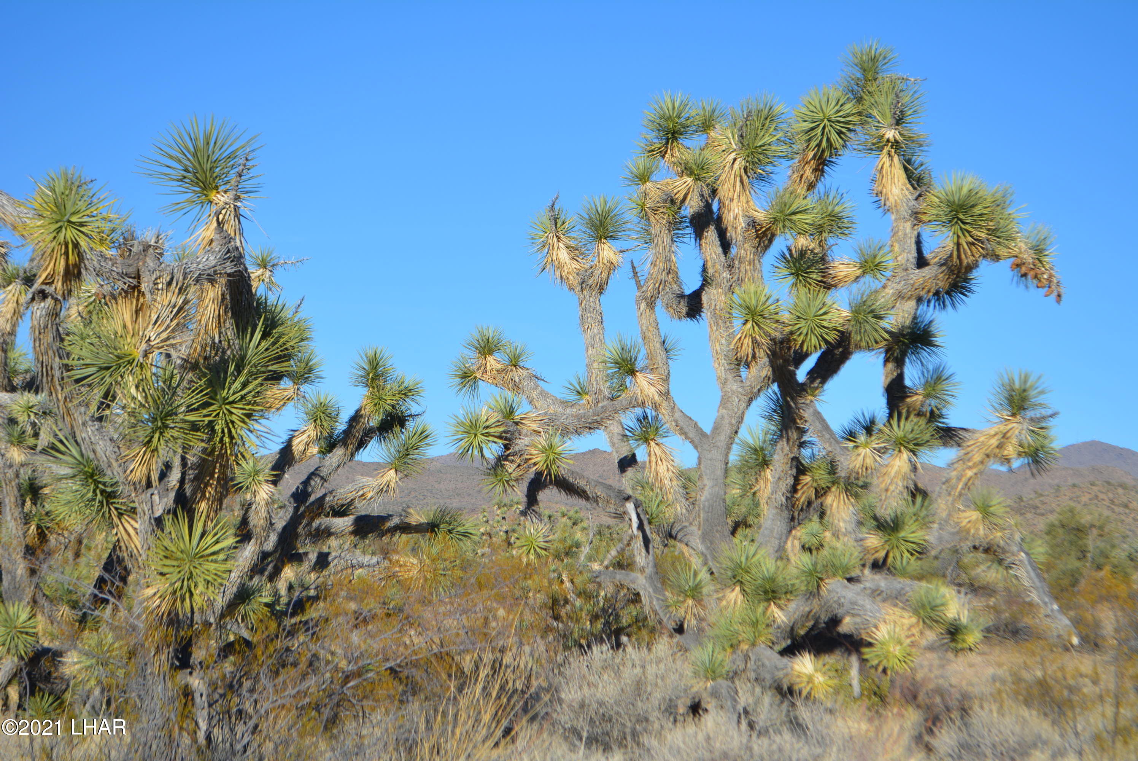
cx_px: 569
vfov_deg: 16.6
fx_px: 2610
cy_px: 380
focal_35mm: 82
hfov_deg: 24.6
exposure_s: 1/1600
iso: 400
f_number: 7.1
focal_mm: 55
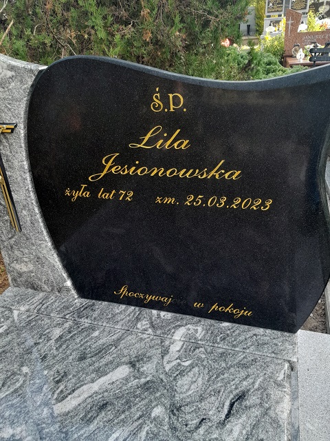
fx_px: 343
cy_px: 220
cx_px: 165
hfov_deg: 51.4
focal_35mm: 27
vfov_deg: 65.3
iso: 100
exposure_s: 1/50
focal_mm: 4
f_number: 1.8
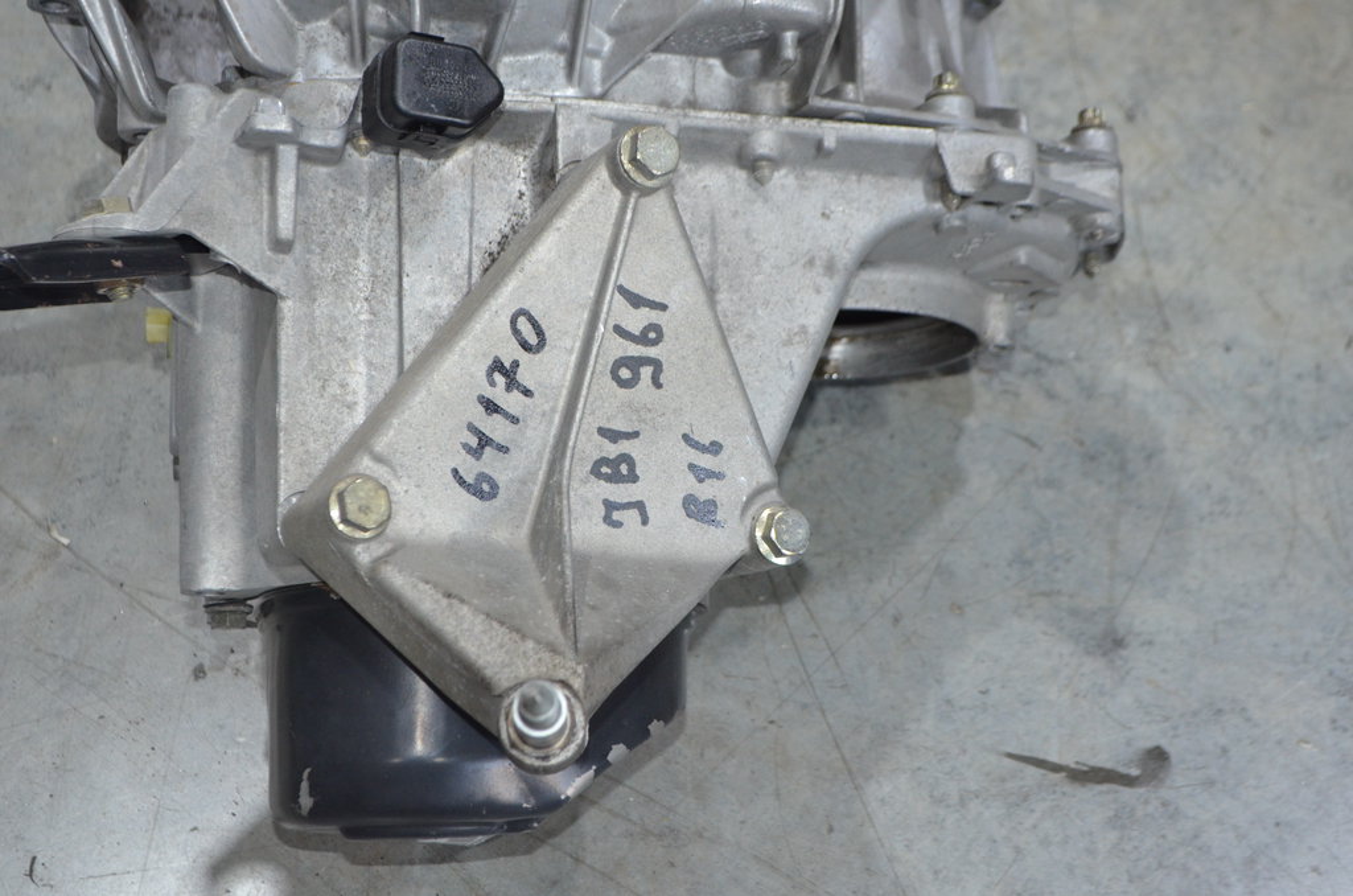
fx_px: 2250
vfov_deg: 22.5
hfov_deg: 33.5
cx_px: 676
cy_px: 448
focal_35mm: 60
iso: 1400
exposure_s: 1/60
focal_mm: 40
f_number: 5.3
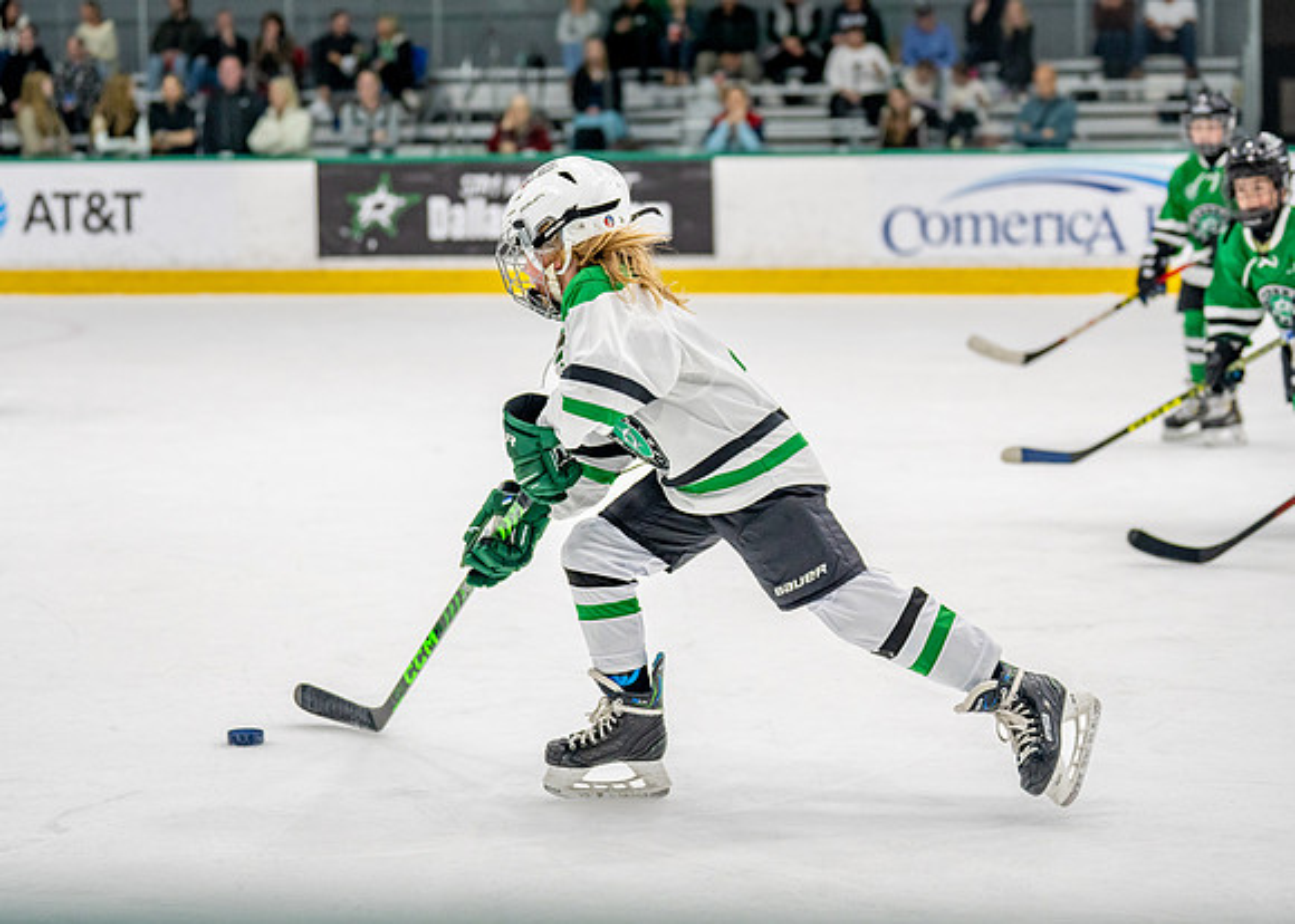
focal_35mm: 92
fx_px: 3378
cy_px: 376
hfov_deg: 21.7
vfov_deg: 15.6
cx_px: 622
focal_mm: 70
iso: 1000
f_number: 2.8
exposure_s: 1/1250
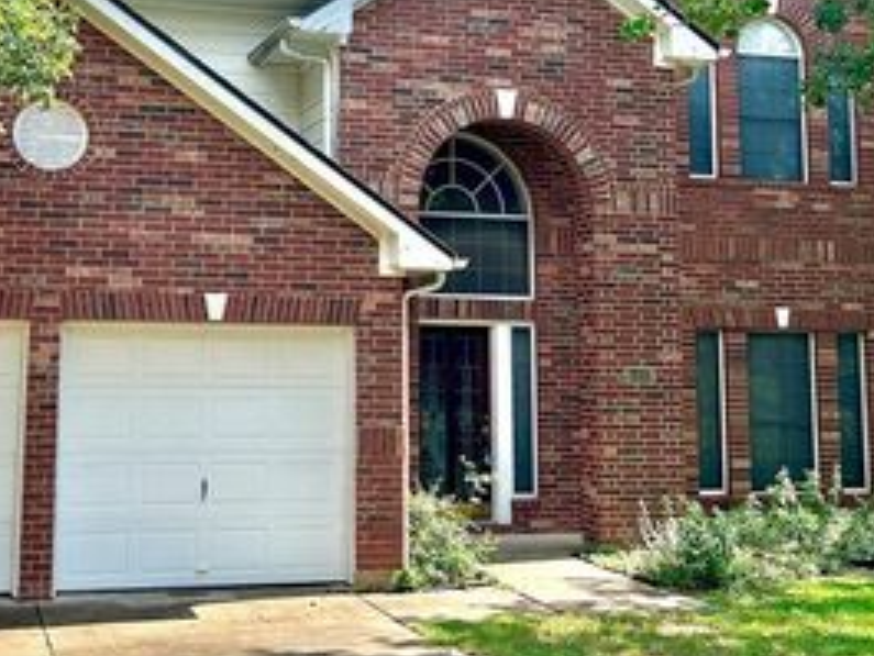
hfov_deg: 38.4
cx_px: 280
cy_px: 186
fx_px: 1238
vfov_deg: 29.4
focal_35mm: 49
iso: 50
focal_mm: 5.7
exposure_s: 1/1575
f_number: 1.5
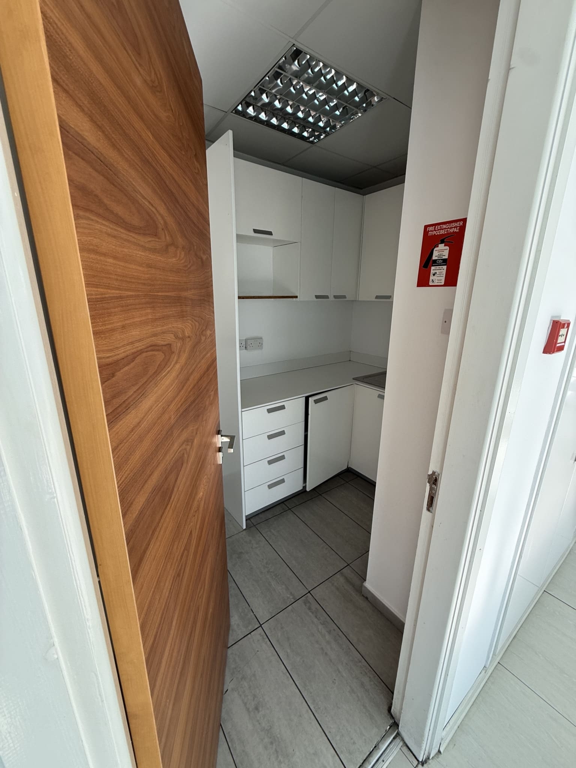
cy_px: 384
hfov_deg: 85.7
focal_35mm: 14
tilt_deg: -15.0
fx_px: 311
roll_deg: -1.9
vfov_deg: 102.1
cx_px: 288
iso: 64
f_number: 2.2
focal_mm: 2.22
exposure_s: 1/99
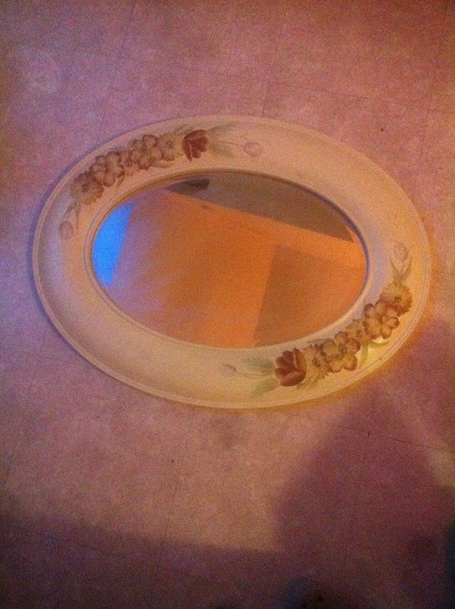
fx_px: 615
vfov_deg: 52.7
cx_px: 228
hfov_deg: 40.6
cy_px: 304
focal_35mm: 35
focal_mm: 3.85
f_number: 2.8
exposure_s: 1/15
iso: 800
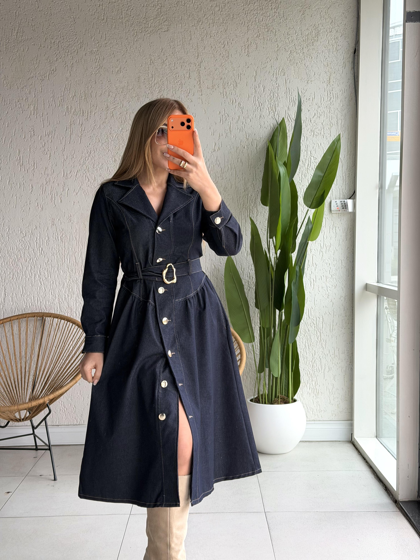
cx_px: 210
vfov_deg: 39.7
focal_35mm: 48
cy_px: 280
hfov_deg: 30.3
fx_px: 777
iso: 100
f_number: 1.78
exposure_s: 1/121
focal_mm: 6.76
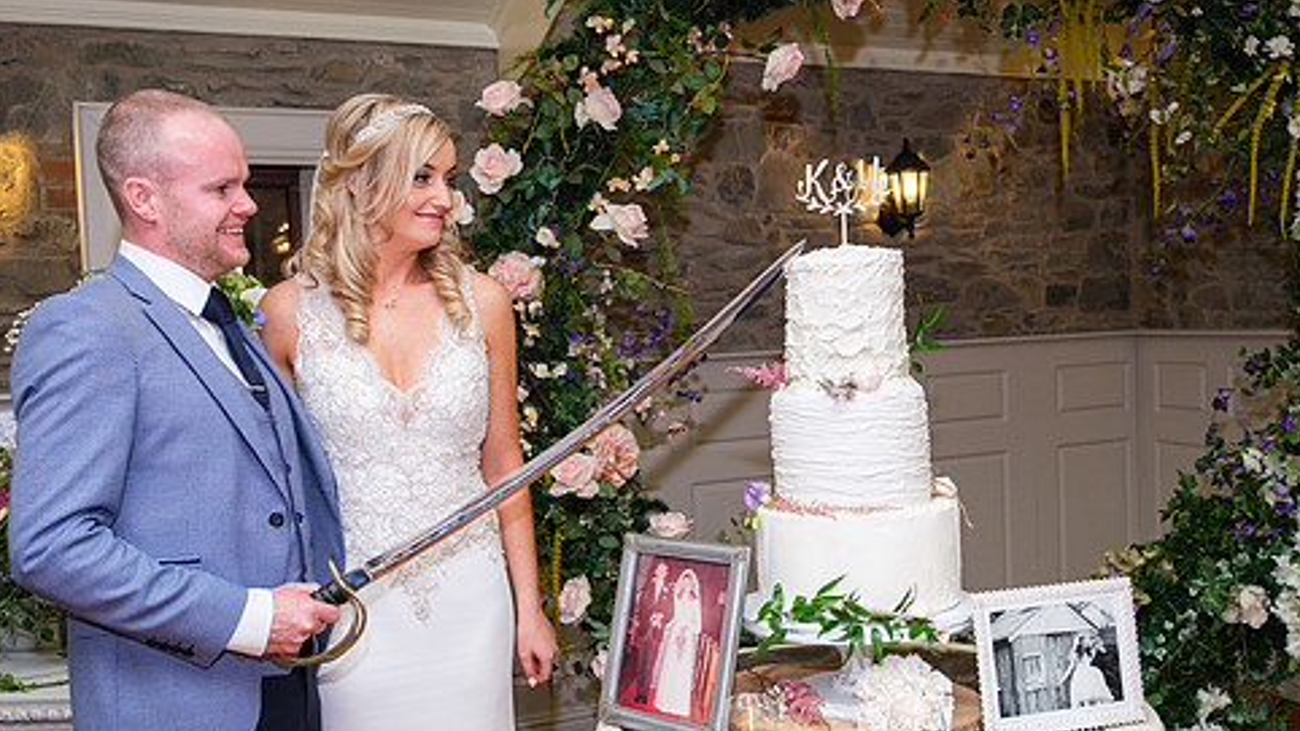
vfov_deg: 33.7
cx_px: 665
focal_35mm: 35
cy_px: 393
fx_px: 1206
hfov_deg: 56.6
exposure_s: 1/160
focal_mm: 17
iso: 640
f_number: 2.8
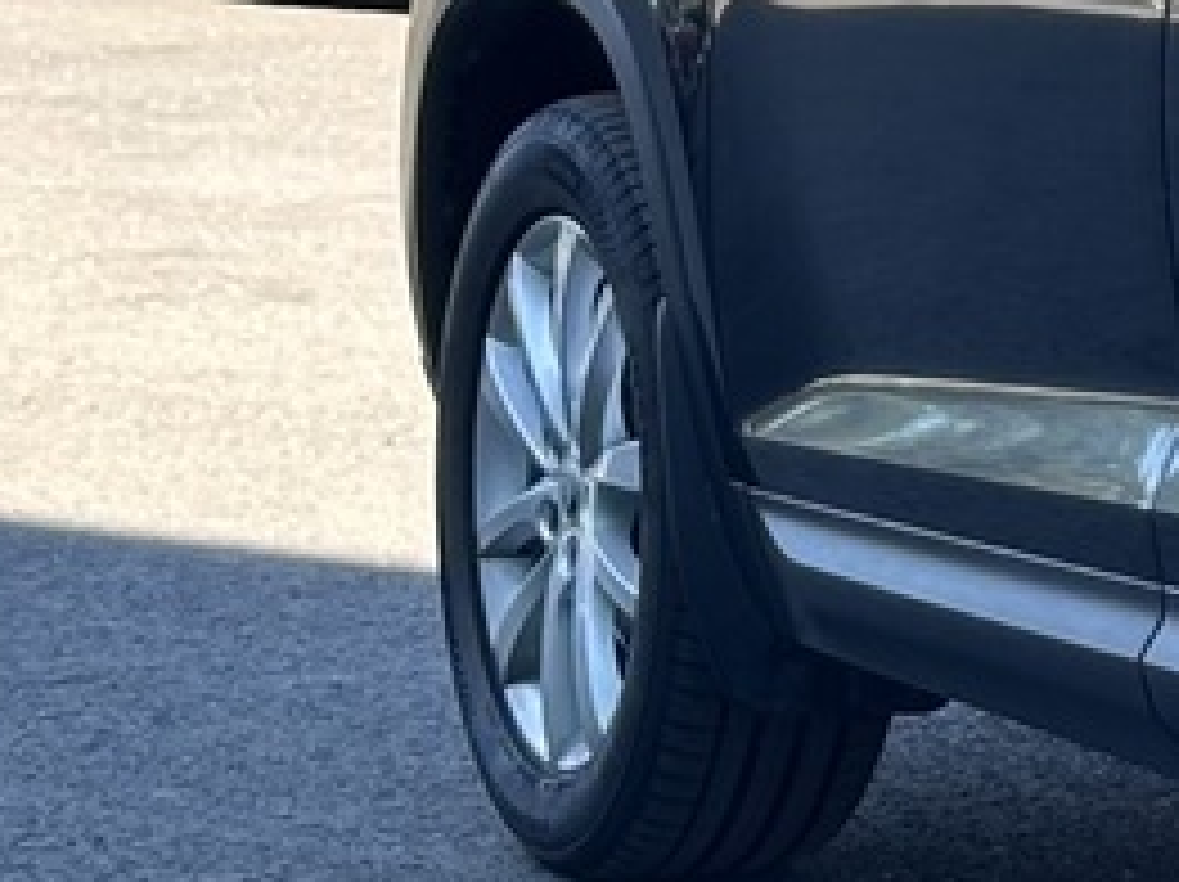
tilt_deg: -2.2
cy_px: -207
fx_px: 8983
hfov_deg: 7.2
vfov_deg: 5.6
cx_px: 2570
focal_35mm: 264
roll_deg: -0.1
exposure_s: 1/172
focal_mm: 6.86
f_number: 1.78
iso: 64
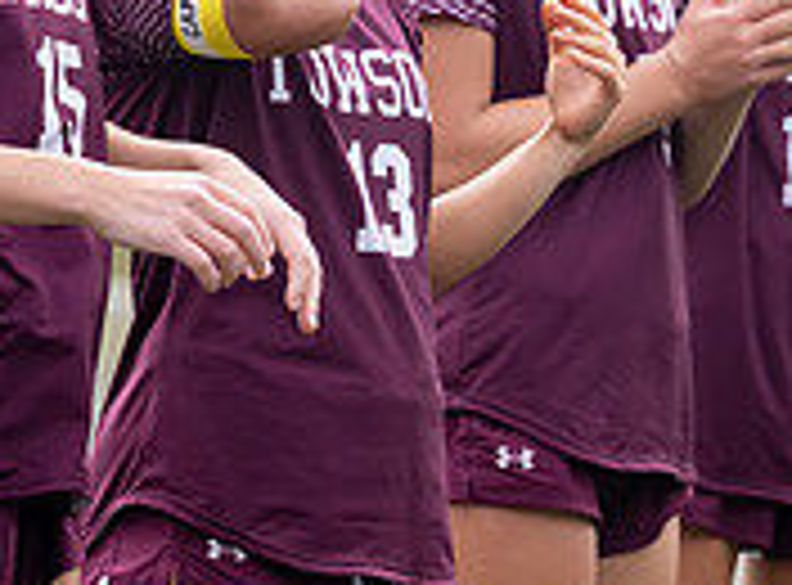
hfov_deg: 5.4
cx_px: 402
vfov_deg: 4.0
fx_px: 8374
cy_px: 298
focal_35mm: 368
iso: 1250
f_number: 2.8
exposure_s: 1/3200
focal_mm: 101
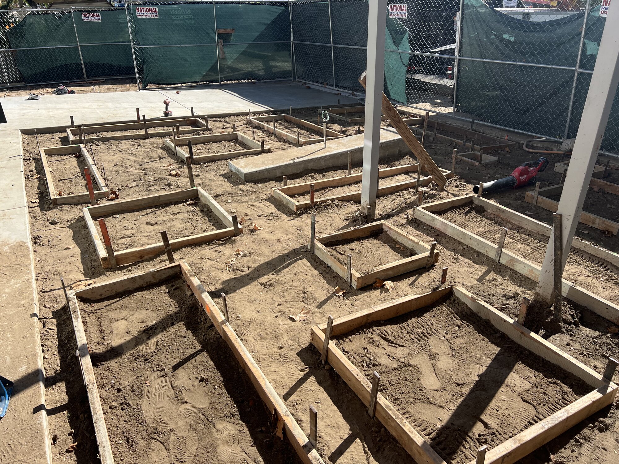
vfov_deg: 53.1
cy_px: 232
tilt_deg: -27.5
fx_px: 465
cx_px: 310
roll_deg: +3.4
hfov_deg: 67.3
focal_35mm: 26
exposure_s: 1/3077
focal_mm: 5.7
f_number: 1.5
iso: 50
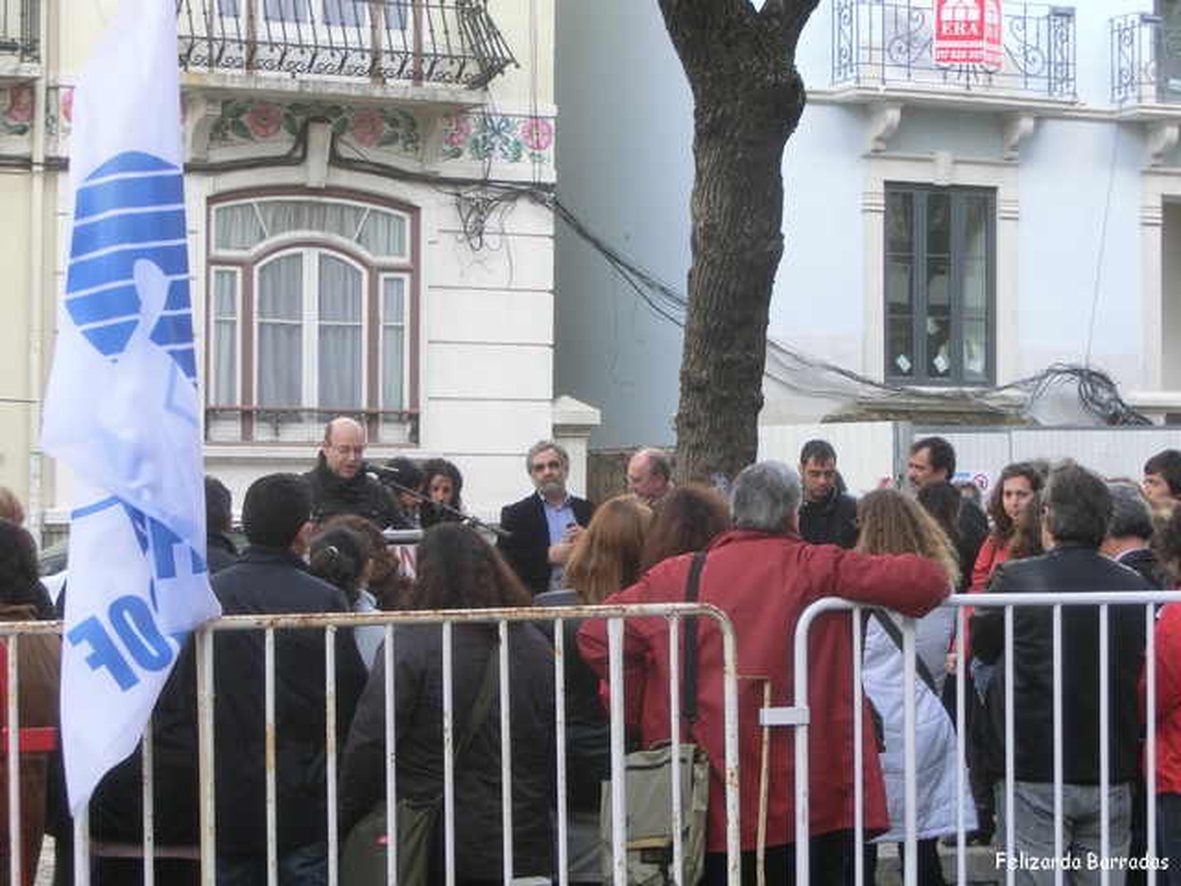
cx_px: 590
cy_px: 443
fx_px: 3275
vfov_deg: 15.4
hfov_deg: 20.4
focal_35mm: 96
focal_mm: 17.06
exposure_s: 1/80
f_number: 5.3
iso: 100
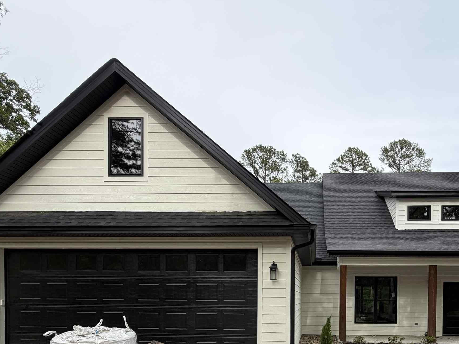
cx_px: 301
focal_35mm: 25
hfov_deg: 67.7
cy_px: 302
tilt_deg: +0.2
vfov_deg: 49.6
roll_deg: -0.7
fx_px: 331
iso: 40
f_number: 2.2
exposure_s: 1/518
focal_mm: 2.22
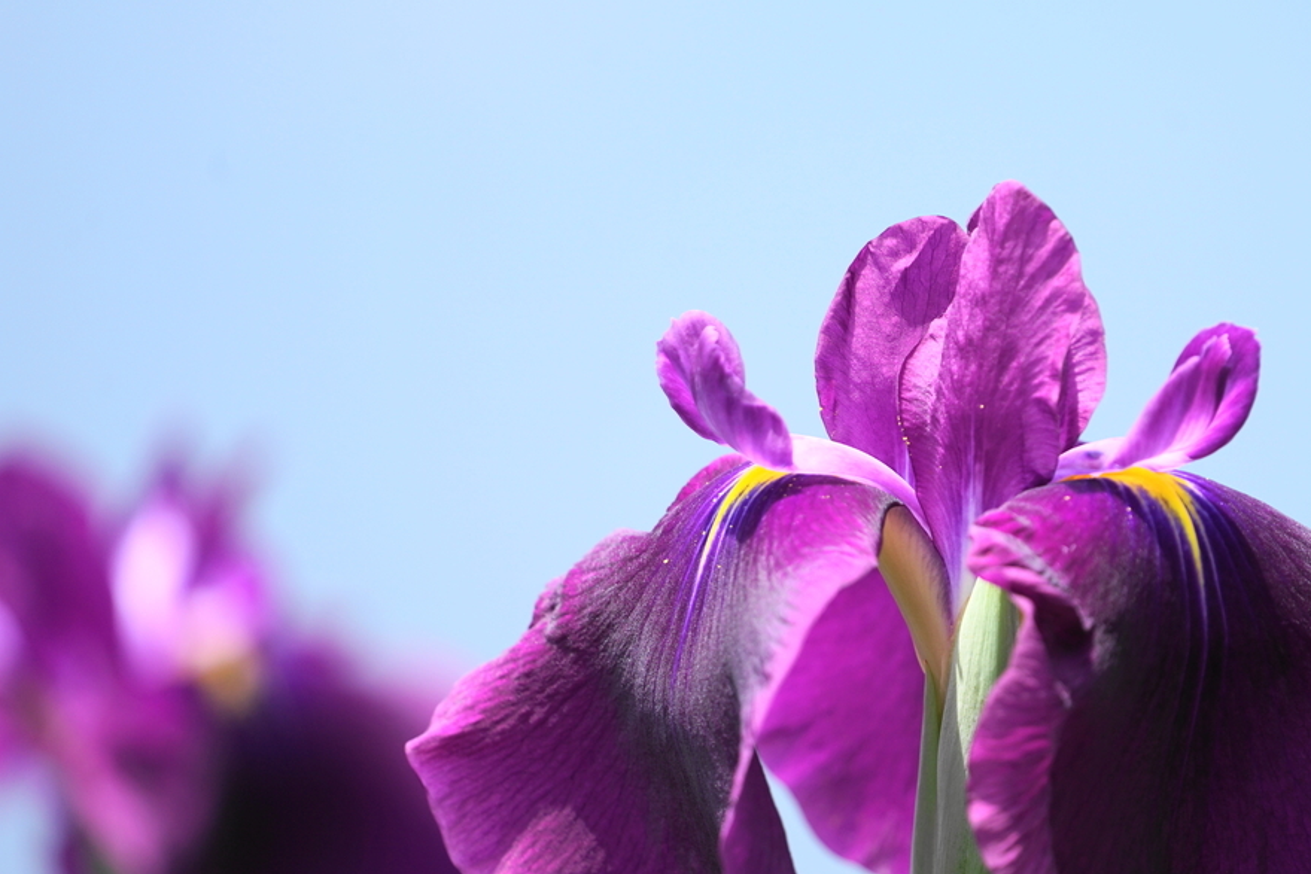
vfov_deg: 3.4
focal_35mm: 409
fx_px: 14896
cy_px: 593
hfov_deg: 5.0
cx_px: 855
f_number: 5.6
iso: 160
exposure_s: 1/320
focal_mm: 300
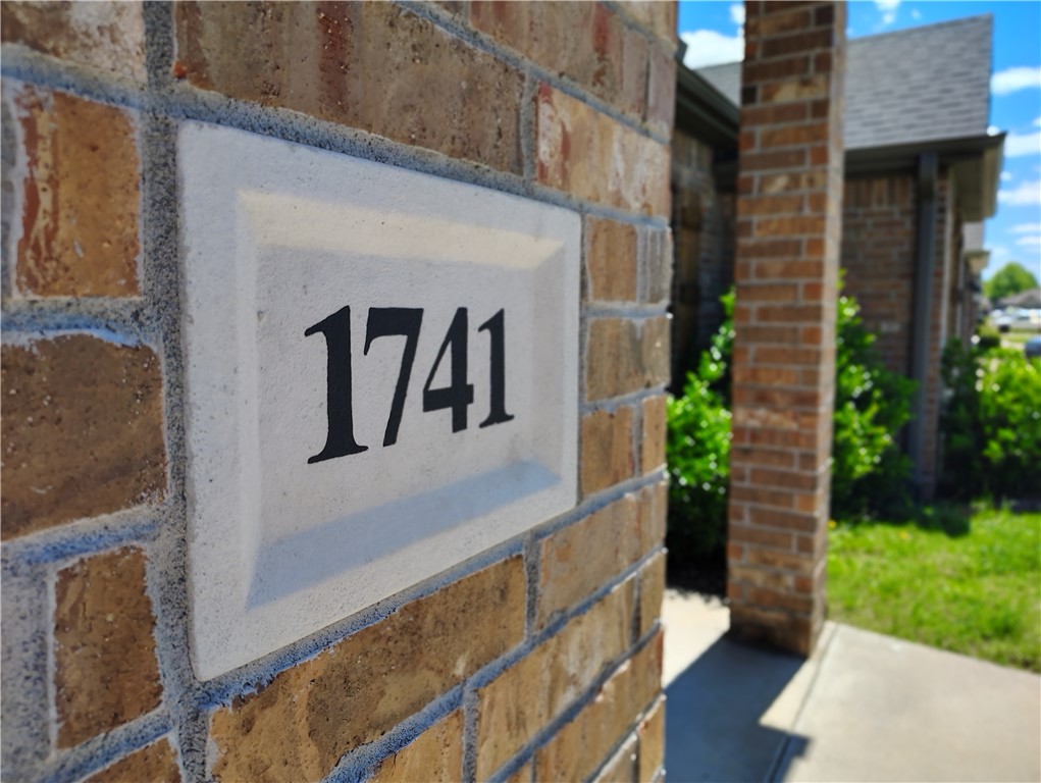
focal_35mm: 24
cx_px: 520
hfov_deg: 71.5
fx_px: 723
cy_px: 392
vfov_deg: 56.9
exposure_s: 1/536
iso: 100
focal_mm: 5.56
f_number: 1.8
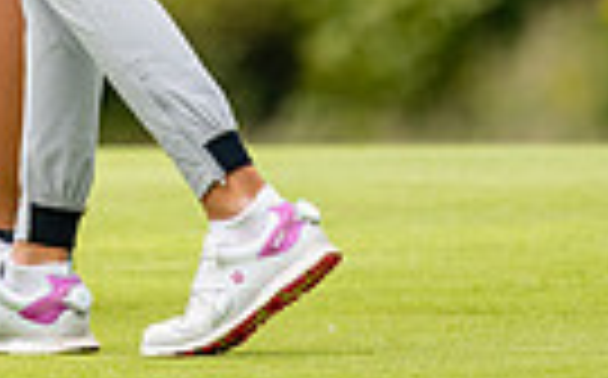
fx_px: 21779
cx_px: -275
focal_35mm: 1316
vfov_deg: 1.0
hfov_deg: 1.6
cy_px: -479
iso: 250
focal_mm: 300
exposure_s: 1/320
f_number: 4
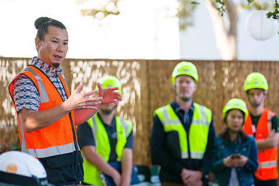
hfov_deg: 11.1
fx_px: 1434
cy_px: 91
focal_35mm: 185
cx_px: 119
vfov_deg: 7.4
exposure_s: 1/1000
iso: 400
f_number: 3.2
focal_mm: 160
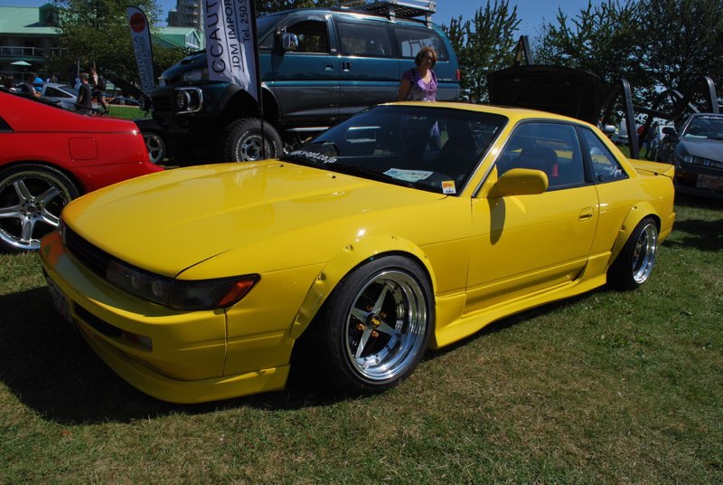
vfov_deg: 48.1
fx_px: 543
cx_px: 362
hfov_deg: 67.3
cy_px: 242
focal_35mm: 27
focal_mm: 18
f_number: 10
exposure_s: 1/400
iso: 100
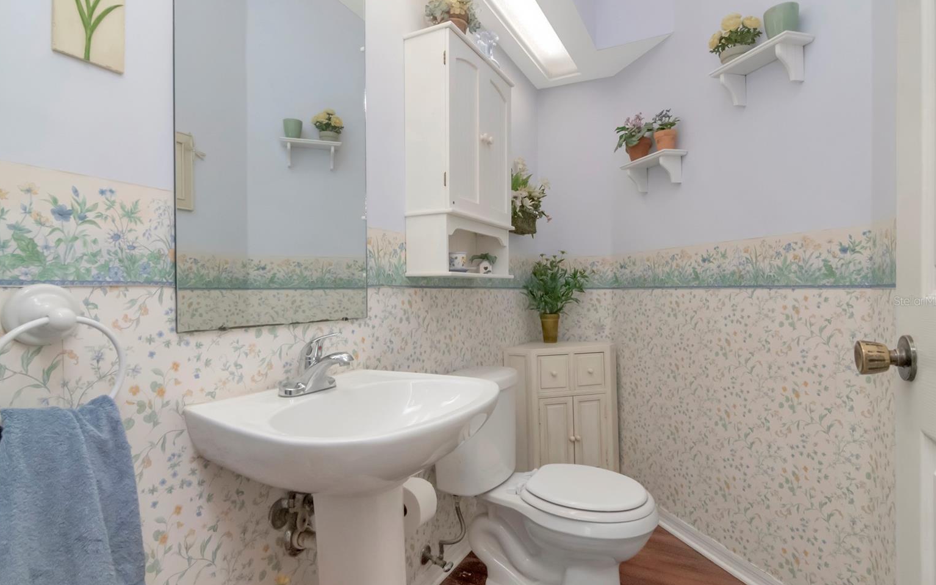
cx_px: 460
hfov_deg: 92.6
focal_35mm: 18
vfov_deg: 66.4
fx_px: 447
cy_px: 301
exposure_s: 1/100
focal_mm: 11
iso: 1600
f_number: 13
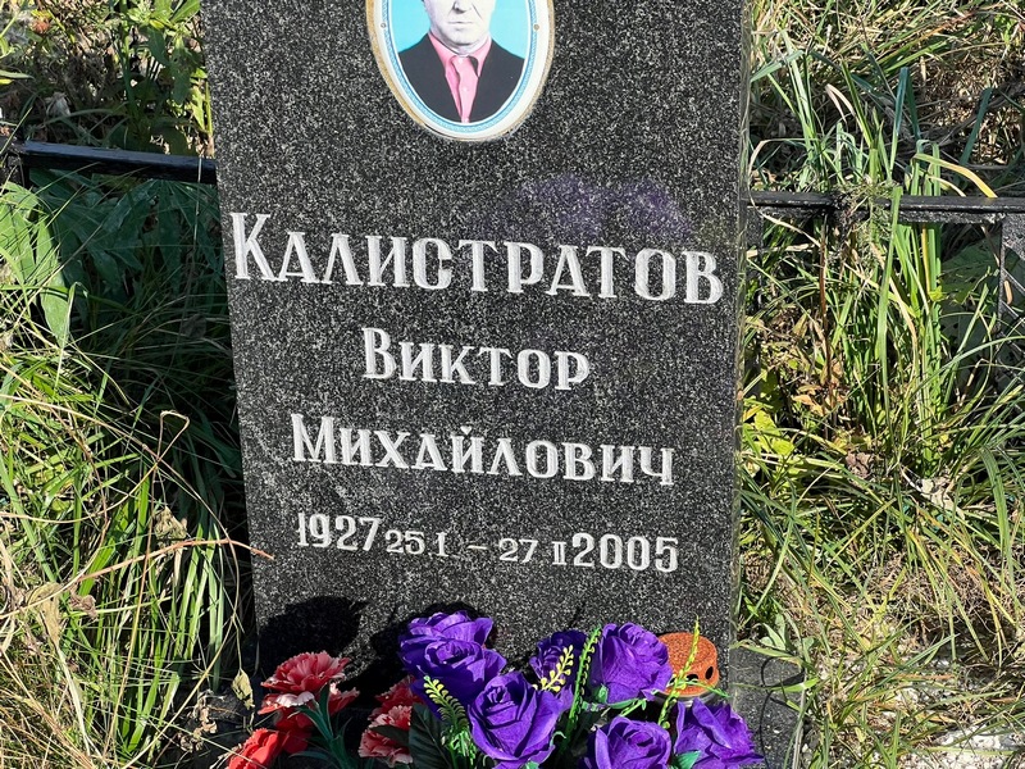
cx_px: 512
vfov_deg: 19.1
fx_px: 2280
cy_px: 384
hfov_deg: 25.3
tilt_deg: -28.8
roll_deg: -0.5
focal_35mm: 77
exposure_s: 1/960
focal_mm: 9
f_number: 2.8
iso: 32
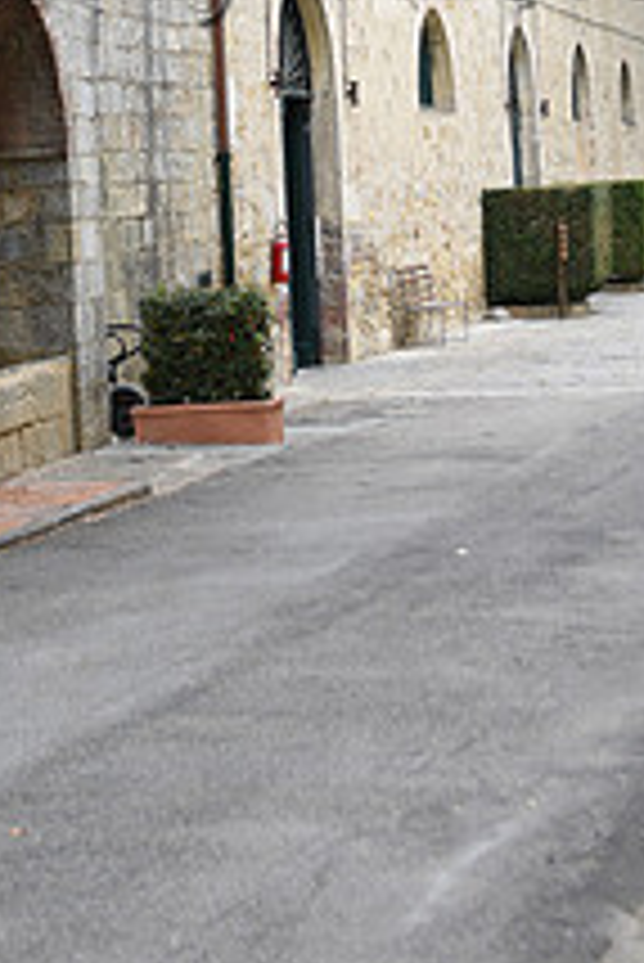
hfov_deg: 14.9
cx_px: 304
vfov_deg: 21.2
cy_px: -45
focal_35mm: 92
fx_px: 2464
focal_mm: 34
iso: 64
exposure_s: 1/160
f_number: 3.5
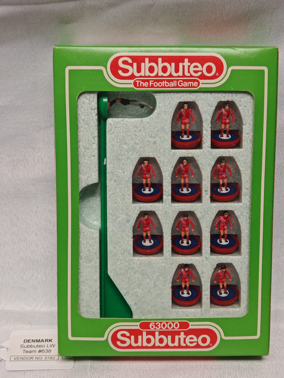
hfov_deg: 27.0
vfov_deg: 35.5
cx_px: 142
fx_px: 591
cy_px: 189
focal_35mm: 54
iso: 50
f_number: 1.9
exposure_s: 1/190
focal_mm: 6.67
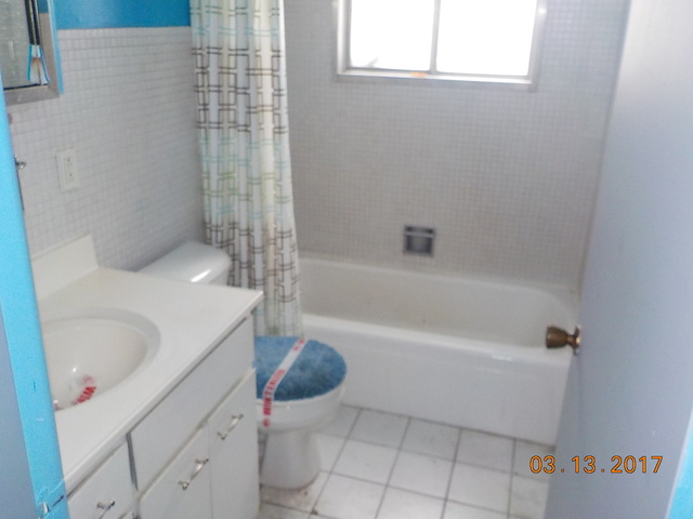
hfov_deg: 60.0
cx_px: 346
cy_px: 260
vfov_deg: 46.8
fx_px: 601
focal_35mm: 30
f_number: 3.3
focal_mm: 4.1
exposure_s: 1/30
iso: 360
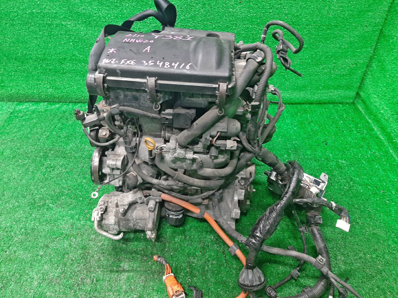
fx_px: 299
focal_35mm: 26
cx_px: 199
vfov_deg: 53.1
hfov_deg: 67.3
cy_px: 149
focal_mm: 3.93
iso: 205
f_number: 1.7
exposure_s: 1/33
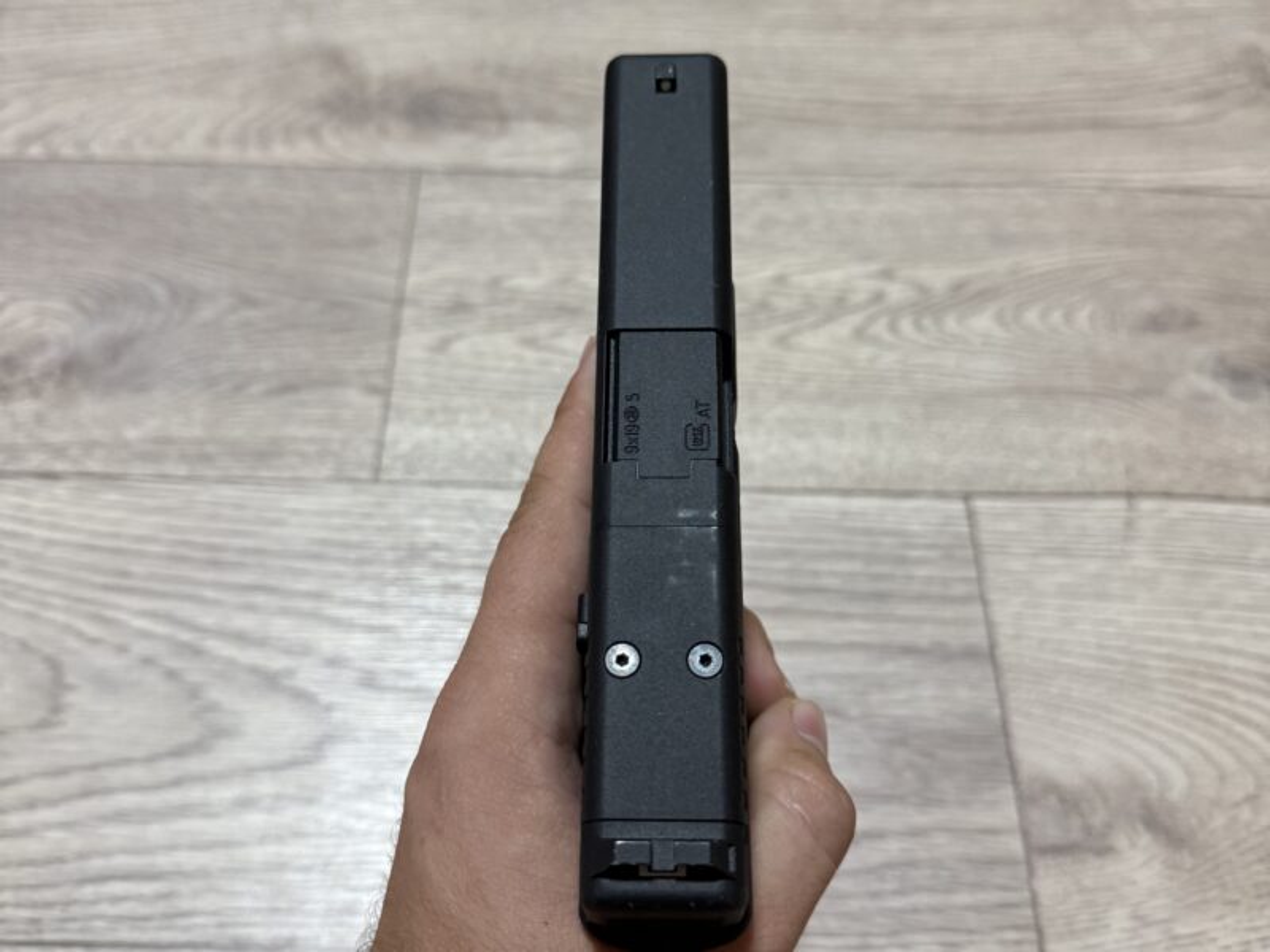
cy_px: 476
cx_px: 635
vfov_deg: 56.8
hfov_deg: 71.6
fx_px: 881
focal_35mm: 24
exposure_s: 1/60
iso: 250
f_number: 1.78
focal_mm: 6.76
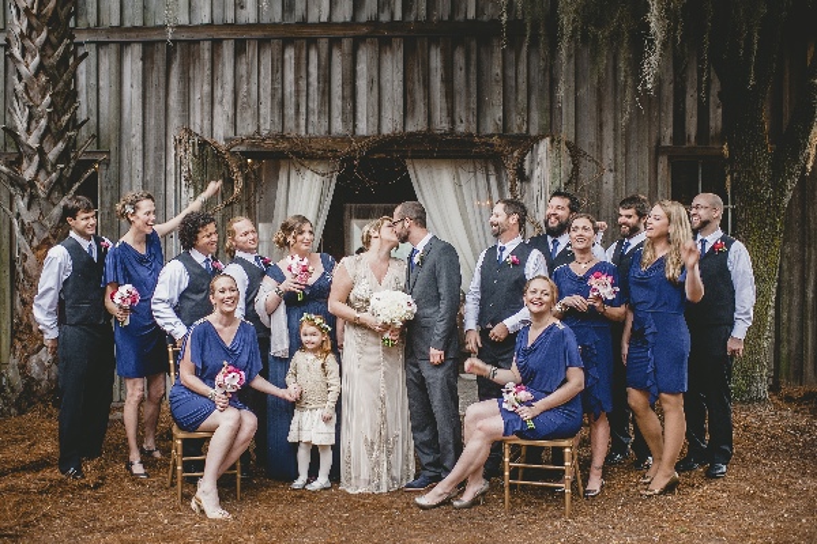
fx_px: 794
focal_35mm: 35
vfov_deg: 37.9
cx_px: 408
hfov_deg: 54.4
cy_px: 272
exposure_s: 1/100
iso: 200
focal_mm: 35
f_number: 2.2
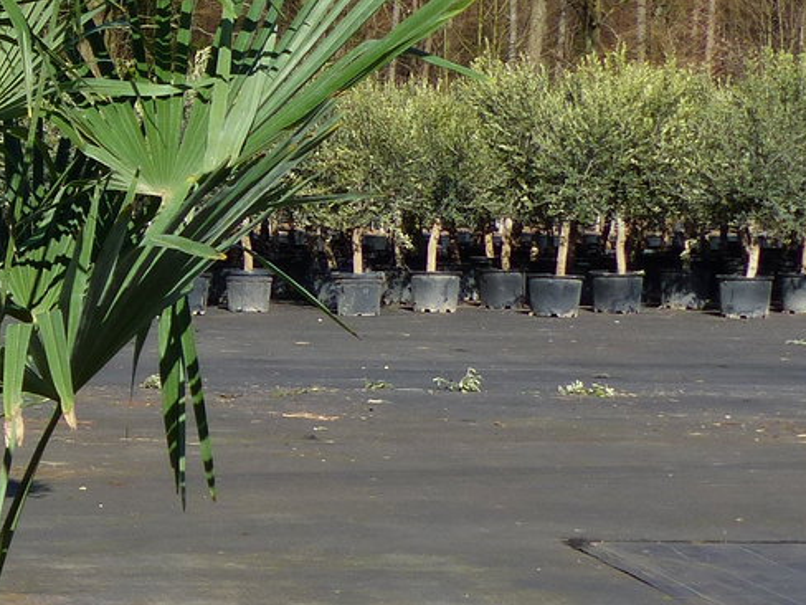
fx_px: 2748
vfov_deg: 12.6
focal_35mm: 118
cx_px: -423
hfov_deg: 15.3
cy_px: 250
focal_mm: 6.4
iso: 100
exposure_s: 1/800
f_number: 4
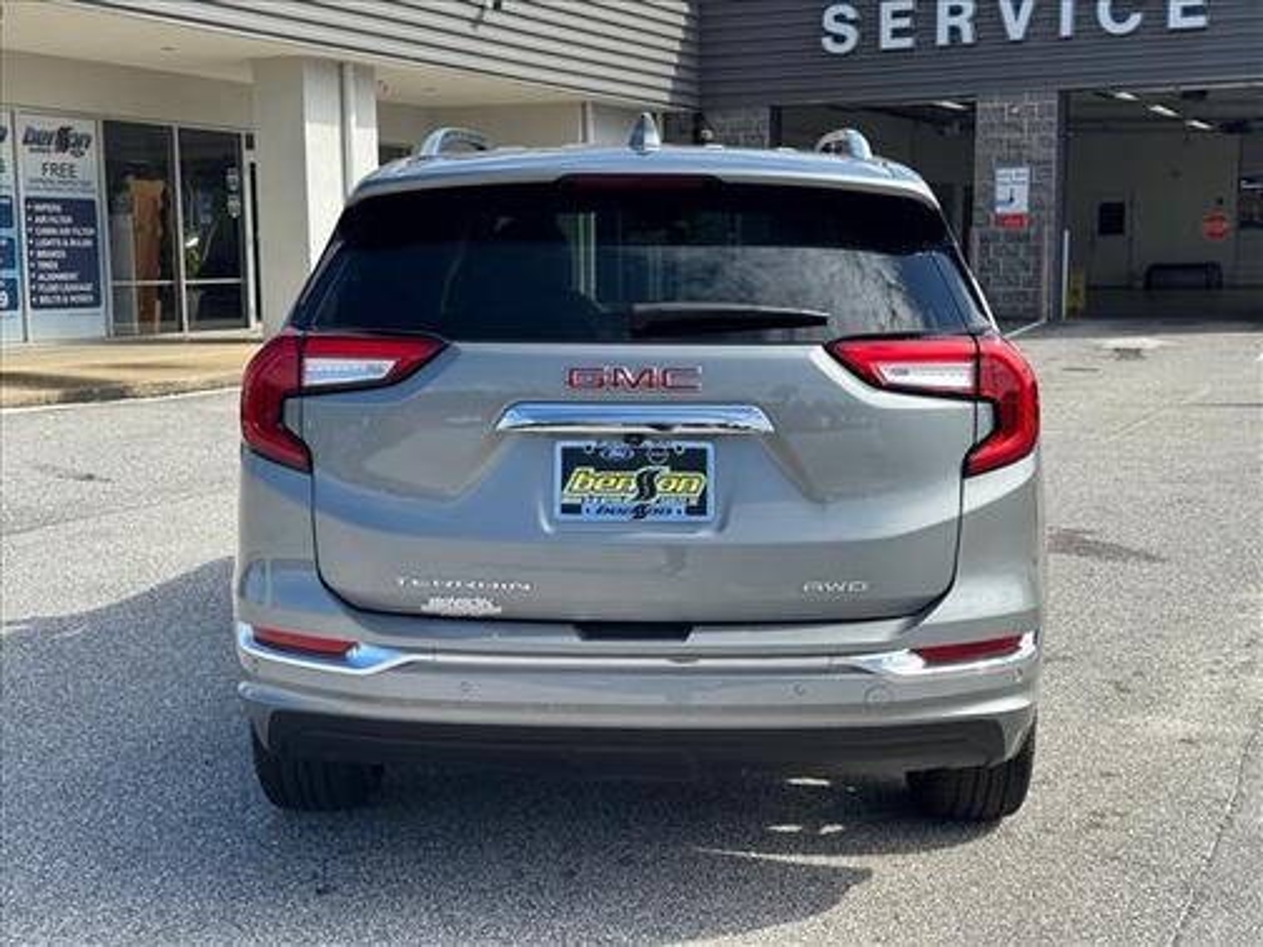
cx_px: 632
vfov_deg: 30.3
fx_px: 1751
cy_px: 474
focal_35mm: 48
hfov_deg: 39.7
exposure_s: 1/2717
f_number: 1.78
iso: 64
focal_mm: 6.76
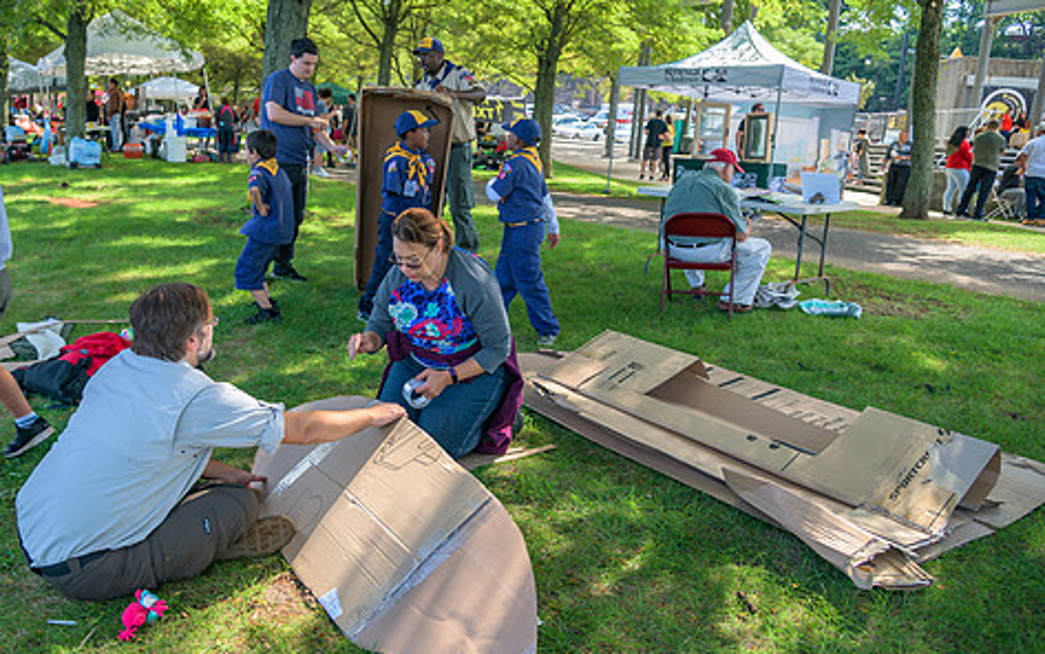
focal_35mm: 30
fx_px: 855
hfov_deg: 62.3
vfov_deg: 41.8
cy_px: 299
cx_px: 415
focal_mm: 24
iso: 140
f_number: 4
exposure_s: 1/100
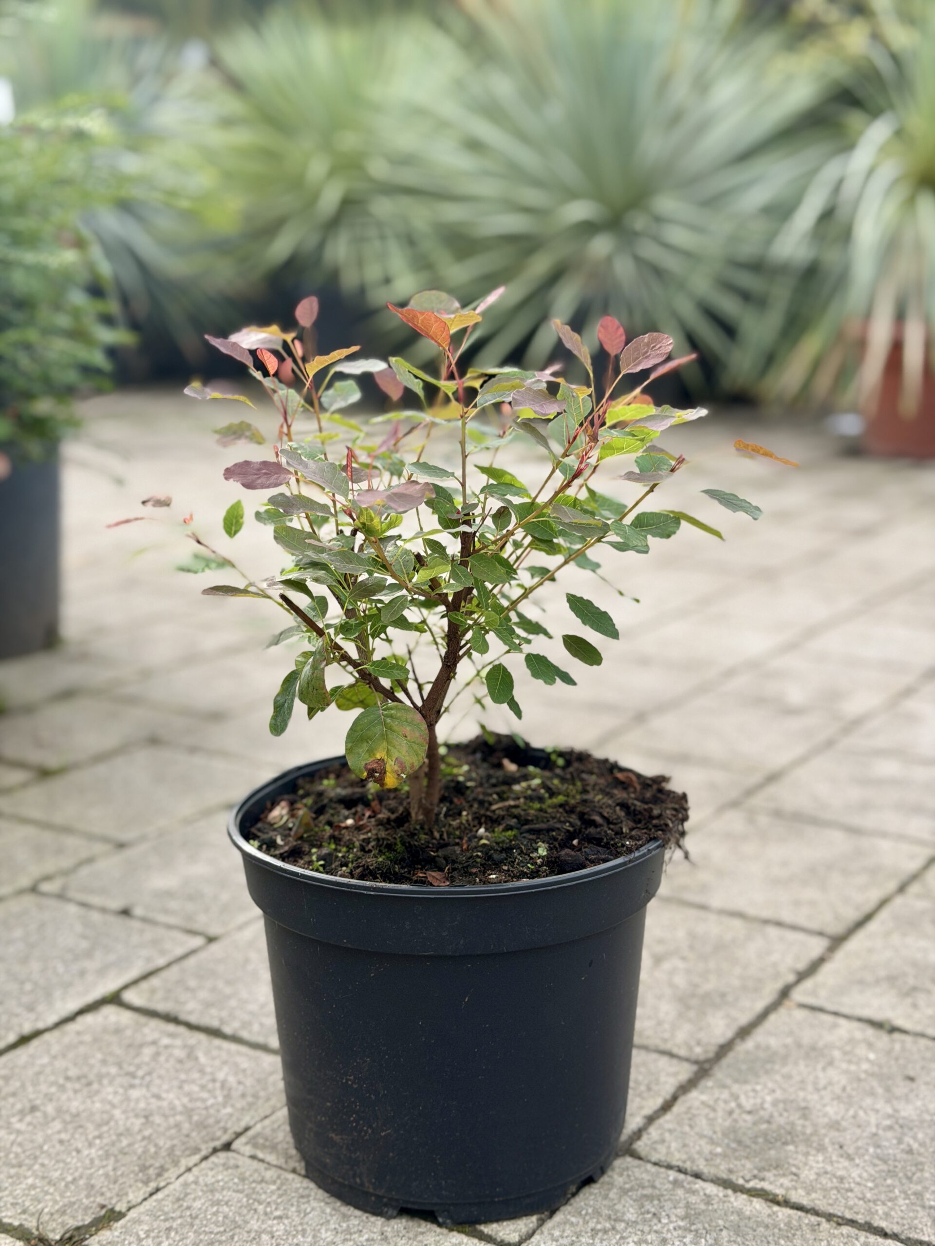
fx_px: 1729
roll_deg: +0.2
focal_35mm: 48
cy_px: 623
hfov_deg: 30.3
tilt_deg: -12.9
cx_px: 468
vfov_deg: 39.7
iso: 64
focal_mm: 6.76
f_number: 1.78
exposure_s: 1/1484
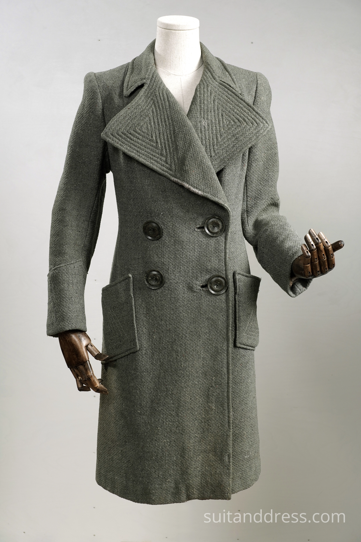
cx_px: 180
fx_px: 722
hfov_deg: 28.1
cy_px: 271
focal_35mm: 48
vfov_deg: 41.1
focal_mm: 32
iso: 250
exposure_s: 1/20
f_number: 6.3
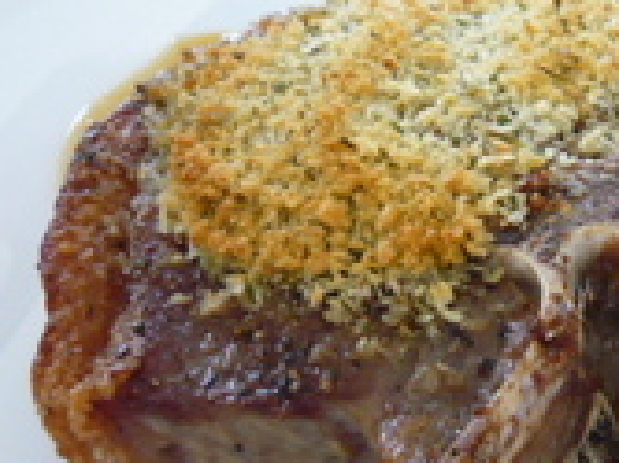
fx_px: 1483
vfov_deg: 17.8
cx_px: 712
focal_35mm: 83
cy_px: 246
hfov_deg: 22.1
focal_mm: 5.5
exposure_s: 1/30
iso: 160
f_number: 2.8
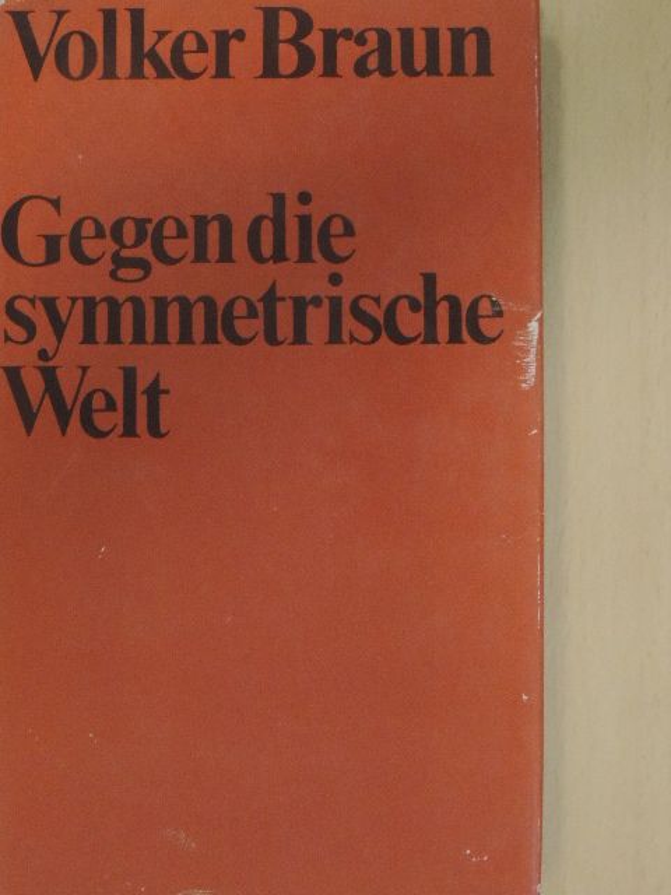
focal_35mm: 70
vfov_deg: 27.8
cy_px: 448
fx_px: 1809
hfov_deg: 21.0
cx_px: 336
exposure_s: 1/50
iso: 1250
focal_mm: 12.4
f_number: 3.9
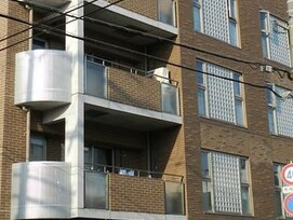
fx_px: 627
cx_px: 145
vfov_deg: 19.9
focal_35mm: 74
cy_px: 73
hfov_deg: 26.3
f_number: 3.6
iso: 160
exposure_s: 1/1250
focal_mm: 5
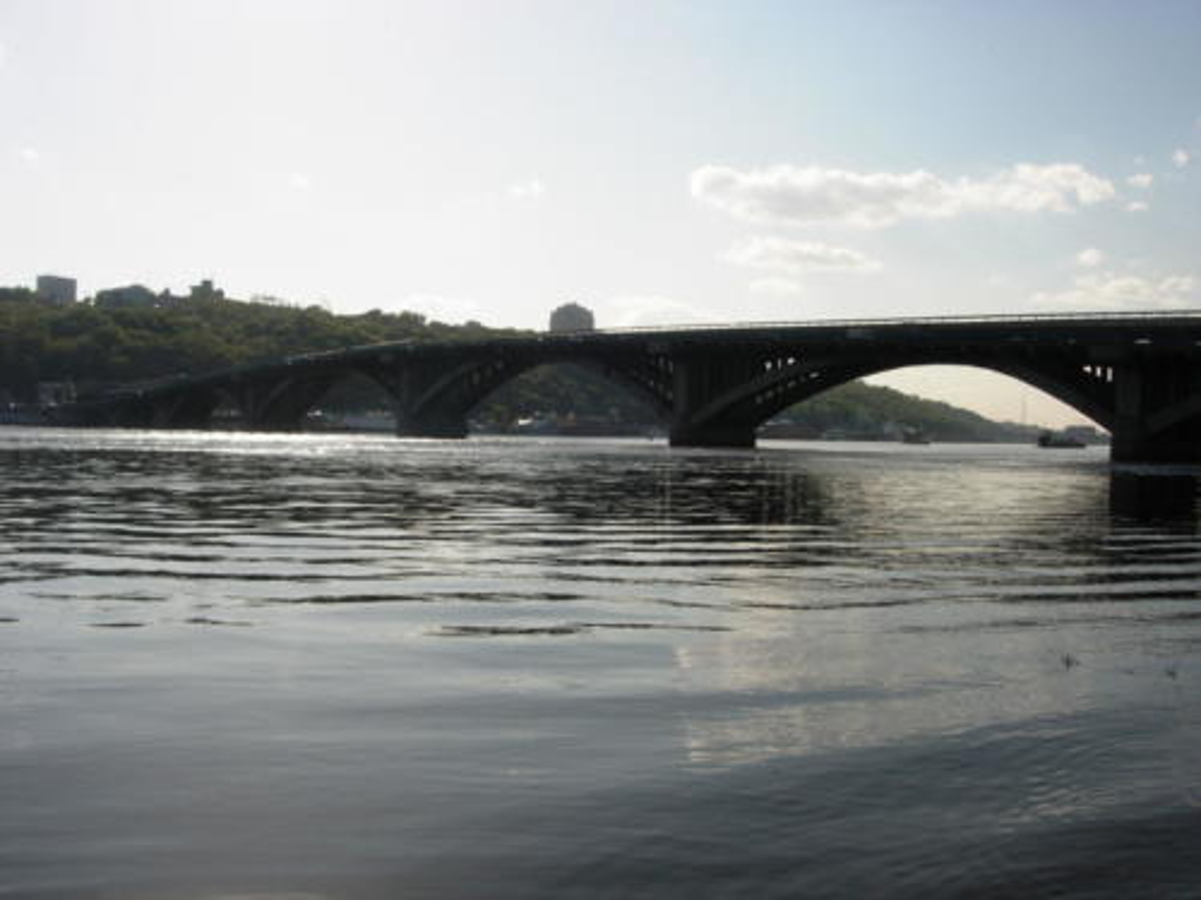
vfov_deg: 37.7
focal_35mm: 38
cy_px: 450
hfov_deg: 49.0
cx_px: 600
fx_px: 1318
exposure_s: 1/1490
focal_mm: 7.8
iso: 79
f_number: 4.8
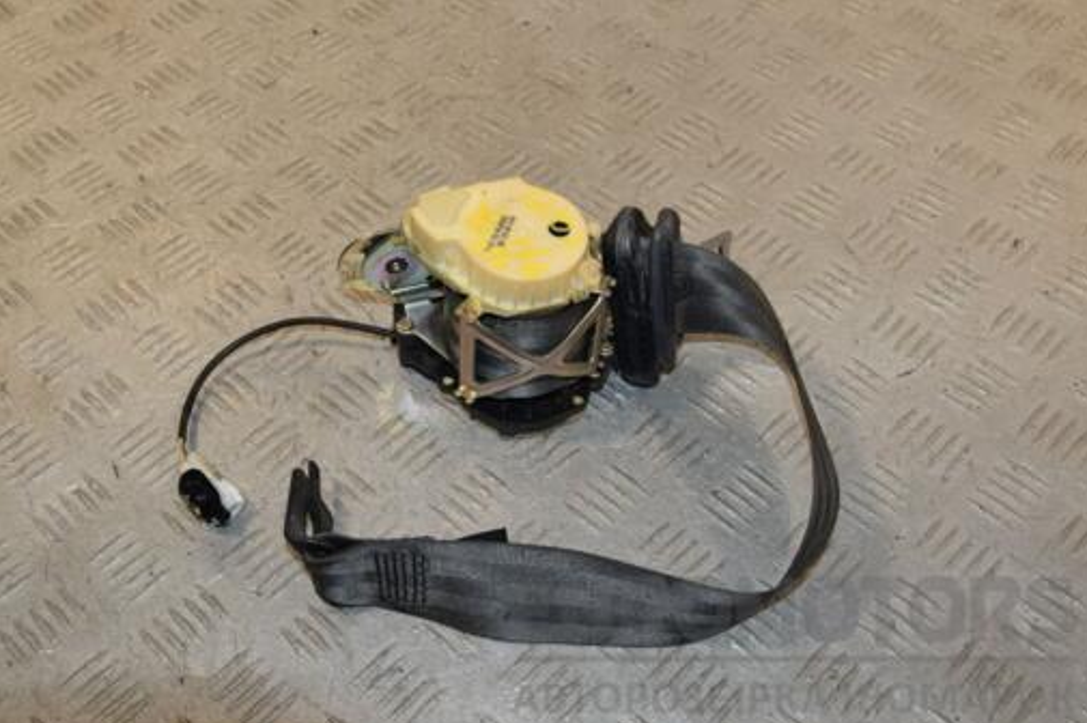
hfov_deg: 43.9
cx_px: 471
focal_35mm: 45
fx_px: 1346
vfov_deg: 30.1
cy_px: 323
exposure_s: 1/200
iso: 800
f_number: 10
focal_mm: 25
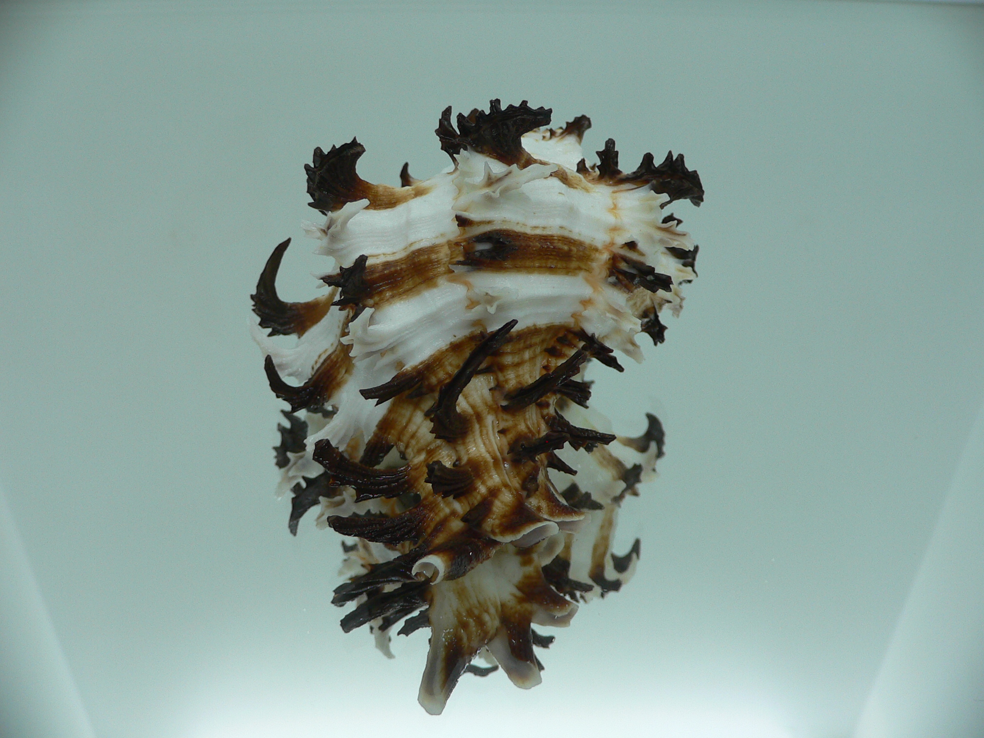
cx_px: 492
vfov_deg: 40.7
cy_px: 369
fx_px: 995
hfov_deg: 52.6
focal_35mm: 35
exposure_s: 1/60
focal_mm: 4.6
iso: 80
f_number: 2.8
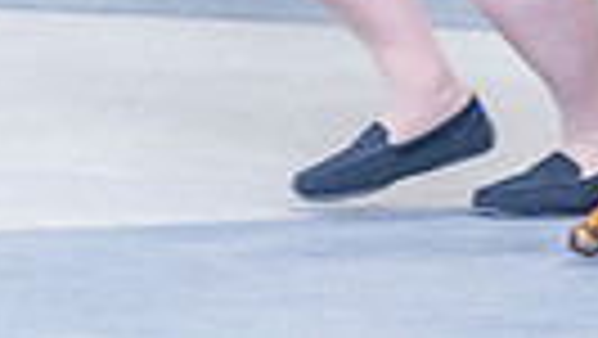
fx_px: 7267
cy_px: -530
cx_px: 836
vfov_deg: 2.6
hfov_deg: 4.7
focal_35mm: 458
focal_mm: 100
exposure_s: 1/320
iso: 6400
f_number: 4
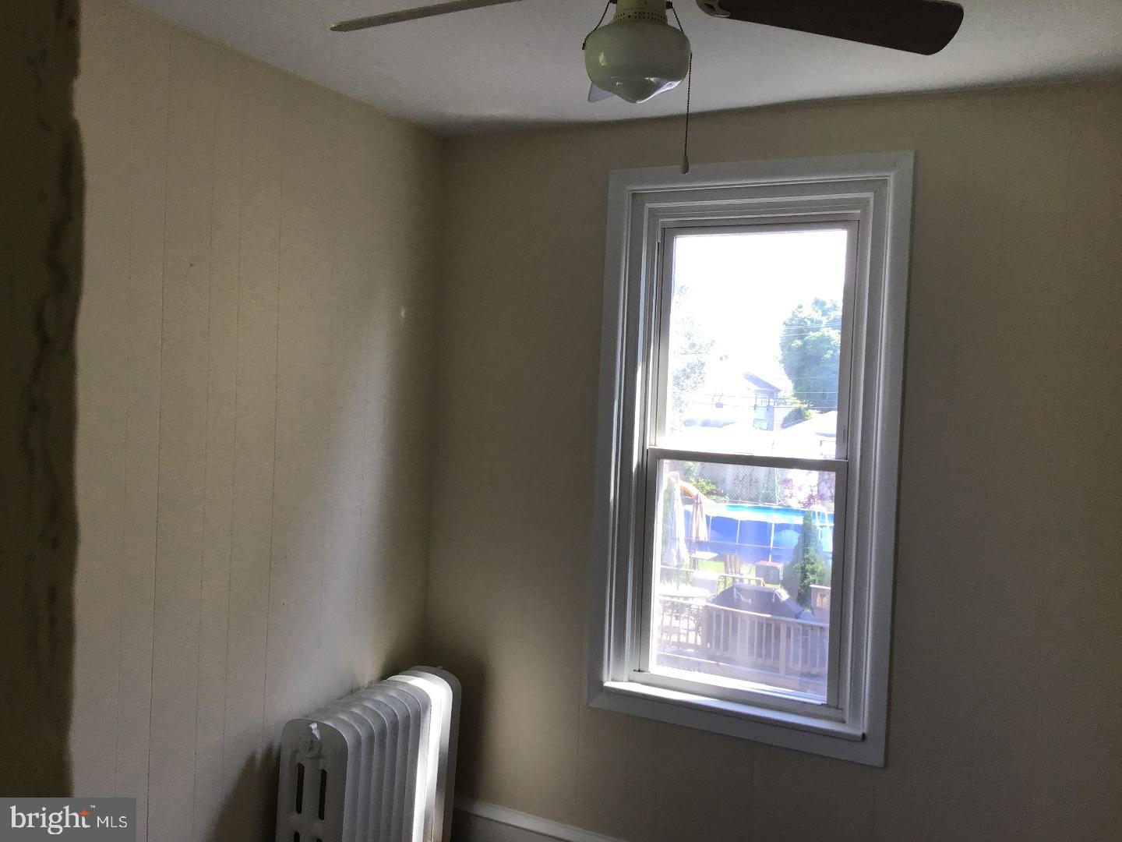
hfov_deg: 58.4
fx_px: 1005
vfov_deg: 45.4
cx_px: 561
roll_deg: -3.0
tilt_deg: +0.6
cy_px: 421
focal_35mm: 31
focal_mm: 3.3
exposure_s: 1/120
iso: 40
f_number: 2.4
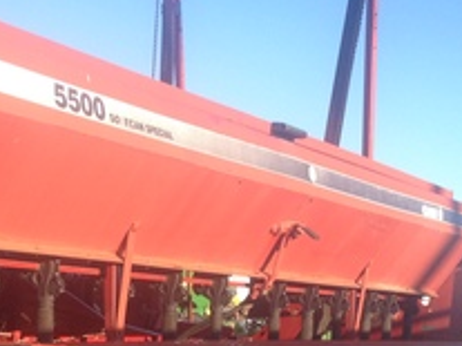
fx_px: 1227
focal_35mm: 92
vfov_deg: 15.6
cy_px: 384
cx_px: 172
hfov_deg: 21.3
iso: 50
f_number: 2.4
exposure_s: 1/506
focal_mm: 4.28
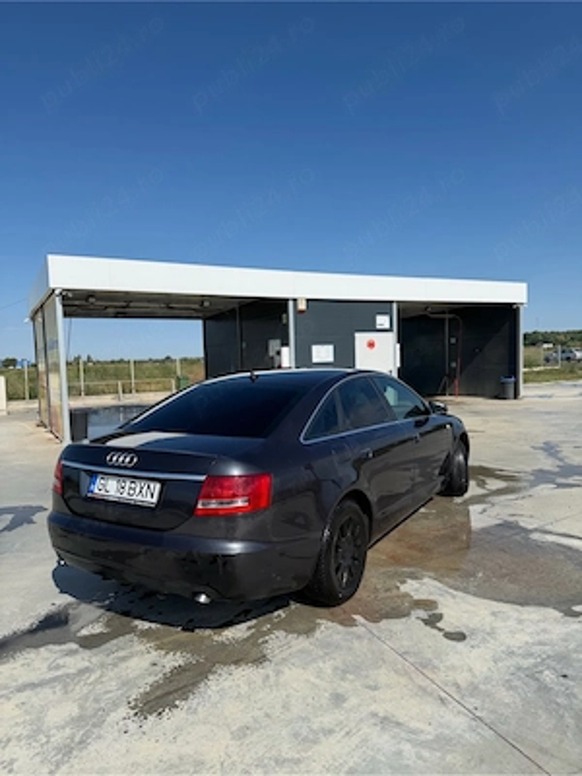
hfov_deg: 56.8
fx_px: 538
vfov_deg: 71.6
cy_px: 388
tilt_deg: -2.6
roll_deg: +1.8
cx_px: 291
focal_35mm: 24
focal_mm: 6.76
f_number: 1.78
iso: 80
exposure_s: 1/7353
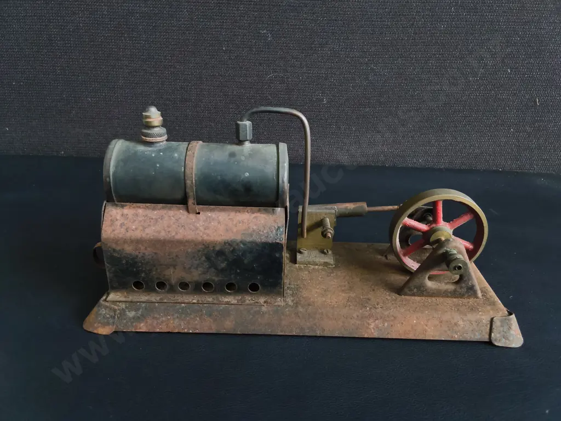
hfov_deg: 65.3
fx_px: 438
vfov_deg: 51.4
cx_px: 280
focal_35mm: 27
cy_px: 210
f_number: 2
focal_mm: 2.87
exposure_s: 1/100
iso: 320
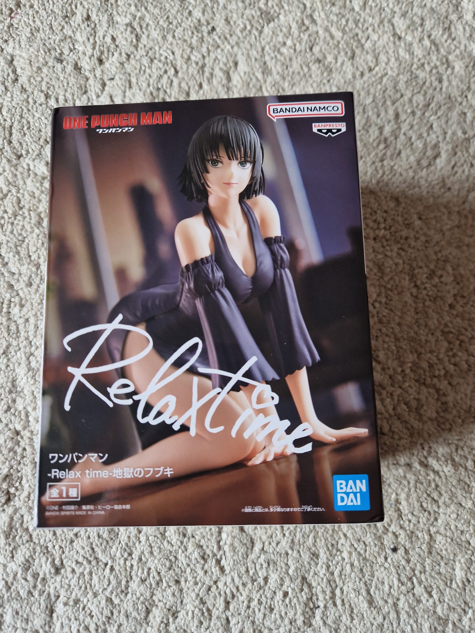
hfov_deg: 58.9
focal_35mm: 23
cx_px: 238
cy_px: 316
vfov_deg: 73.9
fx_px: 421
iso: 50
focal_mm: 5.4
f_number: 1.8
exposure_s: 1/100
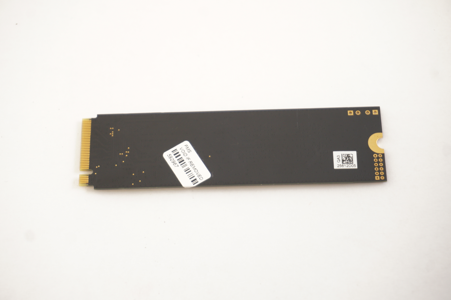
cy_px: 150
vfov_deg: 19.3
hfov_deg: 28.7
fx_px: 882
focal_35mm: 70
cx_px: 226
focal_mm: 47
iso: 500
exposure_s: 1/13
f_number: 5.6
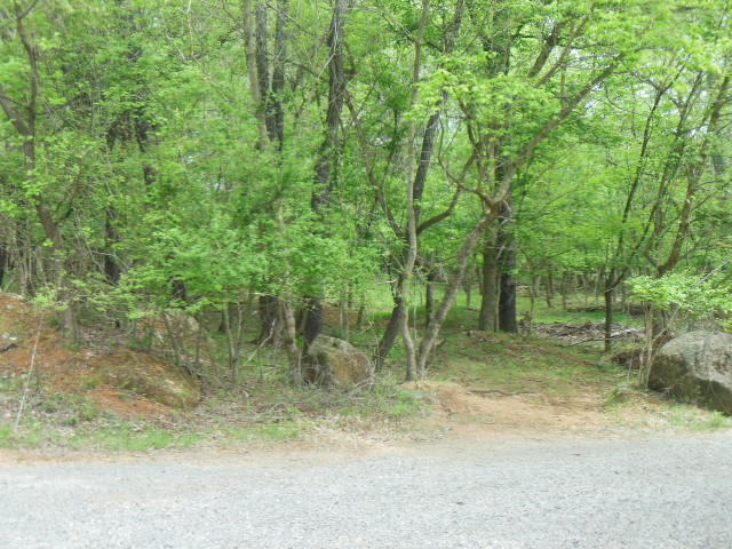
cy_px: 274
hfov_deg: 38.2
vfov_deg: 29.1
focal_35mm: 50
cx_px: 366
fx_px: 1057
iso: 125
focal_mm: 8.9
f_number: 4
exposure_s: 1/100
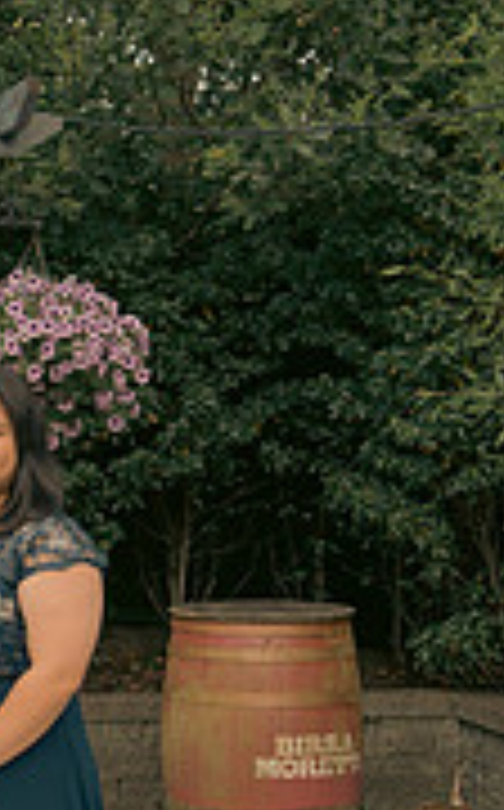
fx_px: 2249
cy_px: 538
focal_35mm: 102
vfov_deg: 20.4
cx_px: -450
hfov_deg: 11.7
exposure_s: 1/160
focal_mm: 31
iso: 200
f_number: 5.6
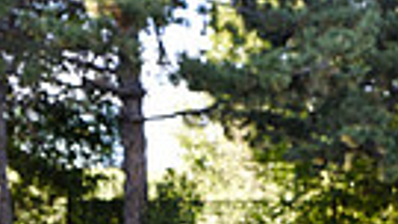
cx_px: 268
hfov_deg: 13.7
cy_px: 526
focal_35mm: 157
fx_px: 1657
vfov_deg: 7.3
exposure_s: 1/100
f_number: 5
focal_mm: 35
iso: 200
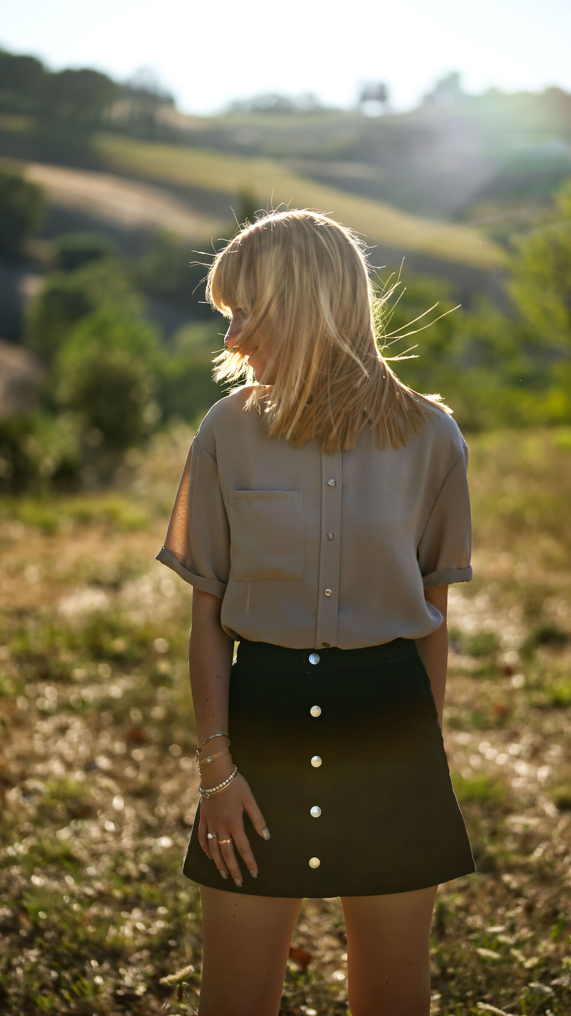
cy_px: 504
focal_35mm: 111
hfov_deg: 10.9
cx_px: 291
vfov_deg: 19.3
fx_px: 2989
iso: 160
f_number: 3.2
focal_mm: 105
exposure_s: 1/1600
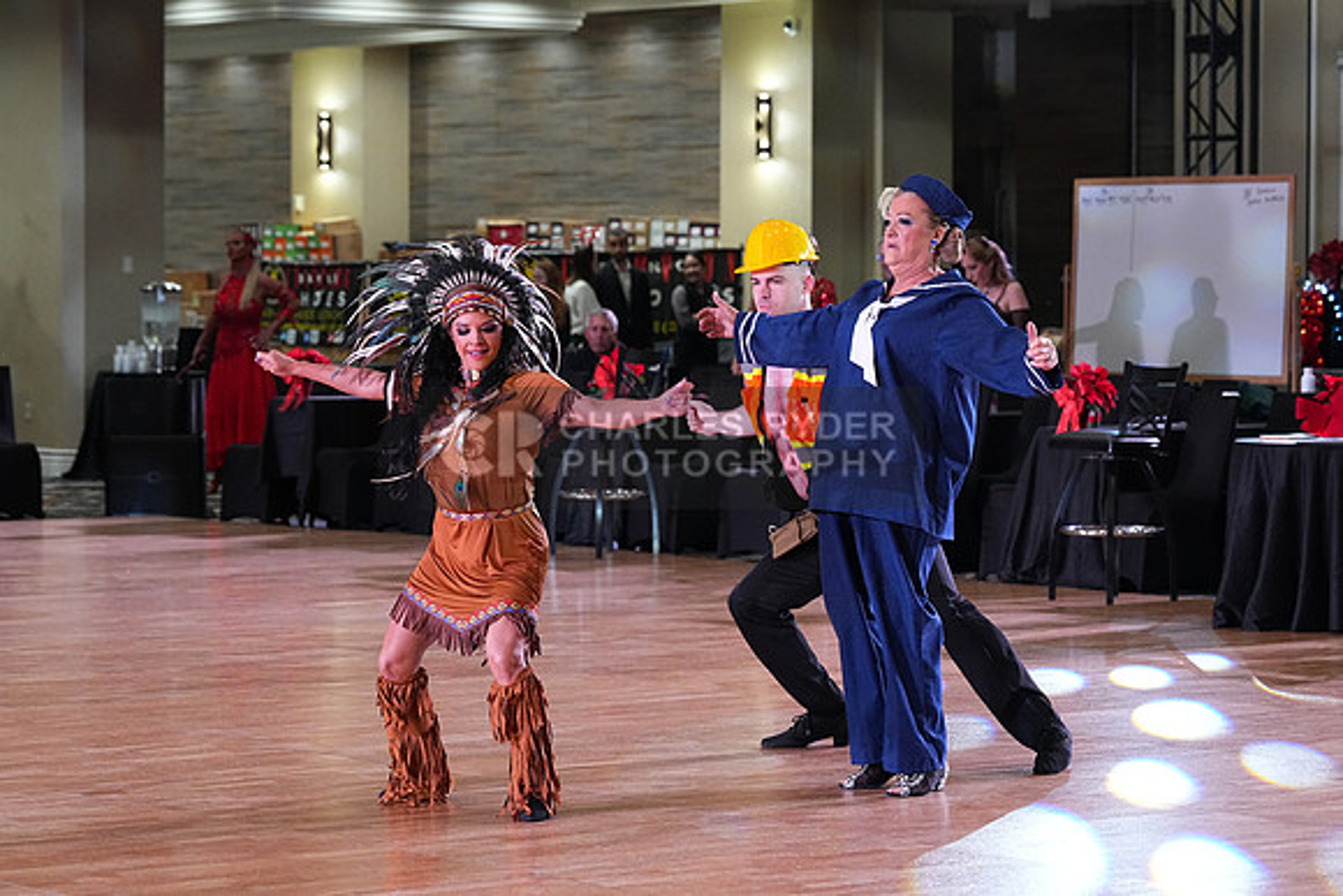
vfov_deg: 11.3
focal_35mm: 121
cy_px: 448
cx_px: 672
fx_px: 4515
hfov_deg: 16.9
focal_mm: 121
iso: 5000
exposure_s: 1/320
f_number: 5.6
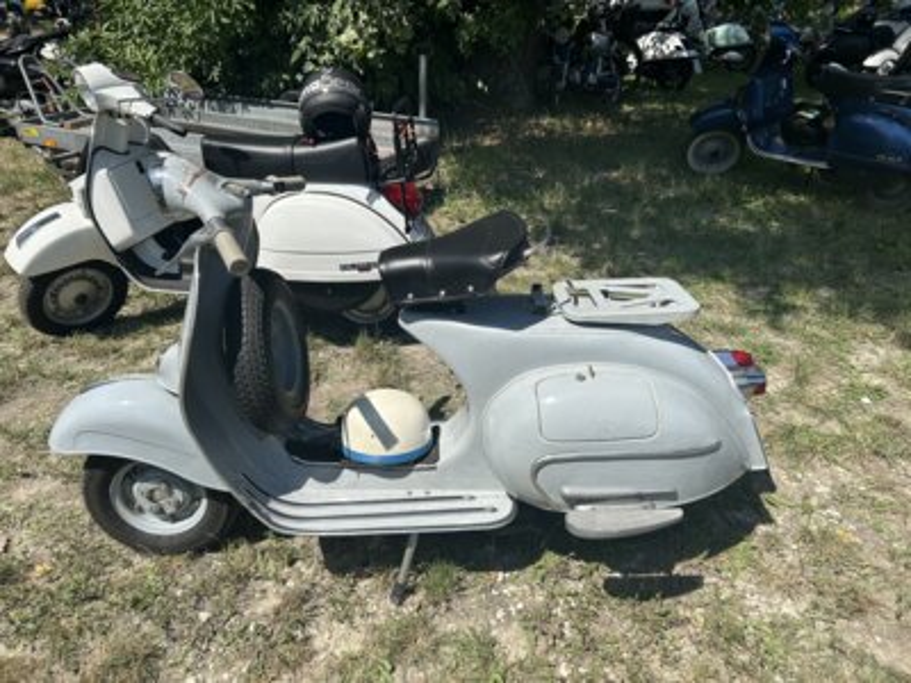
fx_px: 684
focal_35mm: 26
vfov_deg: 53.1
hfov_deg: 67.3
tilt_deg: -26.1
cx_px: 456
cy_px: 342
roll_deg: +0.6
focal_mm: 5.7
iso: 50
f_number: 1.5
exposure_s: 1/5076
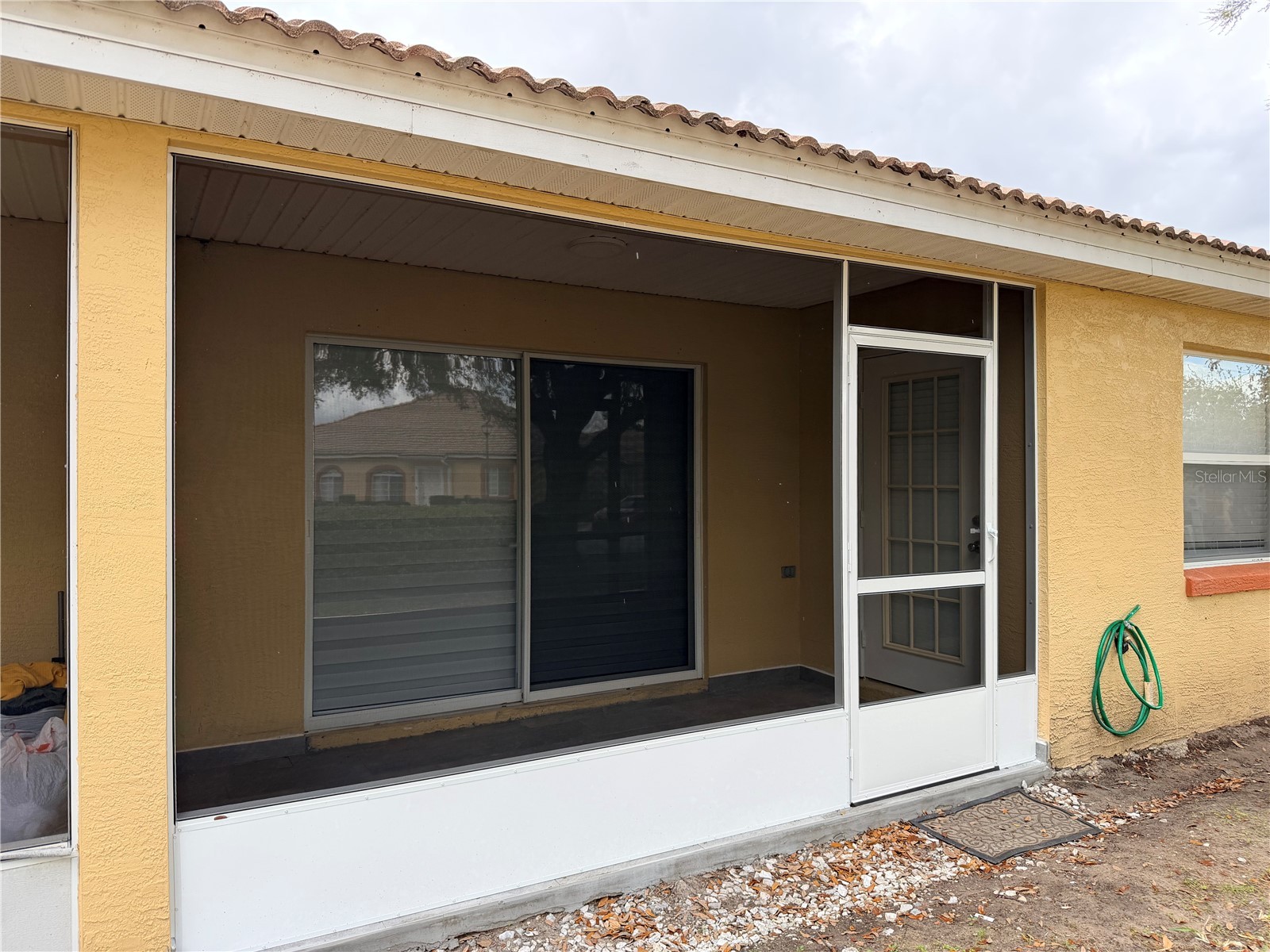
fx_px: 881
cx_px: 635
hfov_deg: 71.6
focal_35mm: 24
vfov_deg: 56.8
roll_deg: +0.3
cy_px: 476
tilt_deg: +0.7
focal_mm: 6.76
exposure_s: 1/567
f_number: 1.78
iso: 80
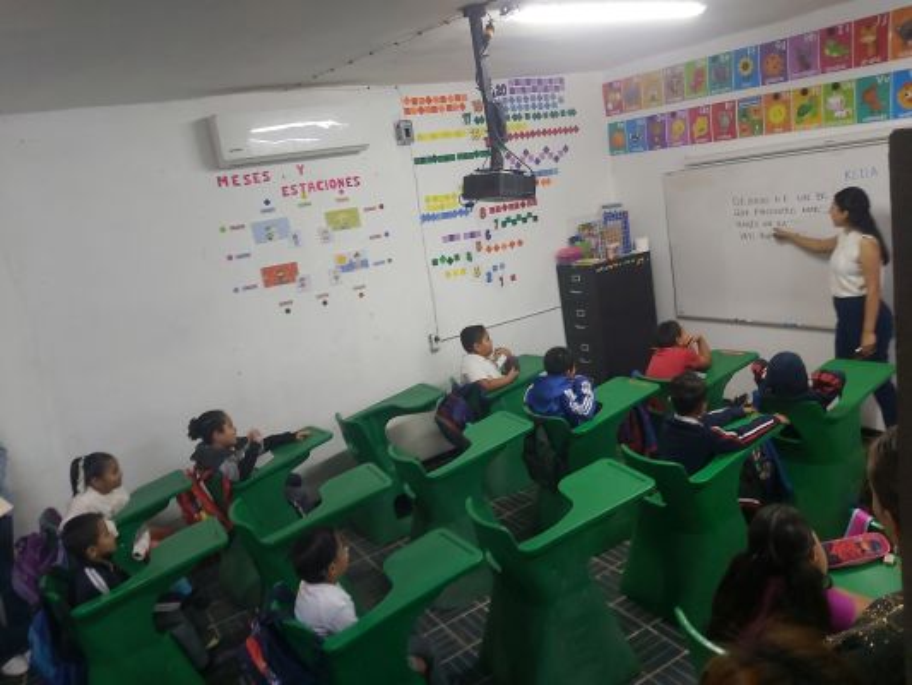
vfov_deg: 53.1
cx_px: 456
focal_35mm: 26
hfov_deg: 67.3
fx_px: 685
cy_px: 342
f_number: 1.7
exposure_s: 1/40
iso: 200
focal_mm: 3.92
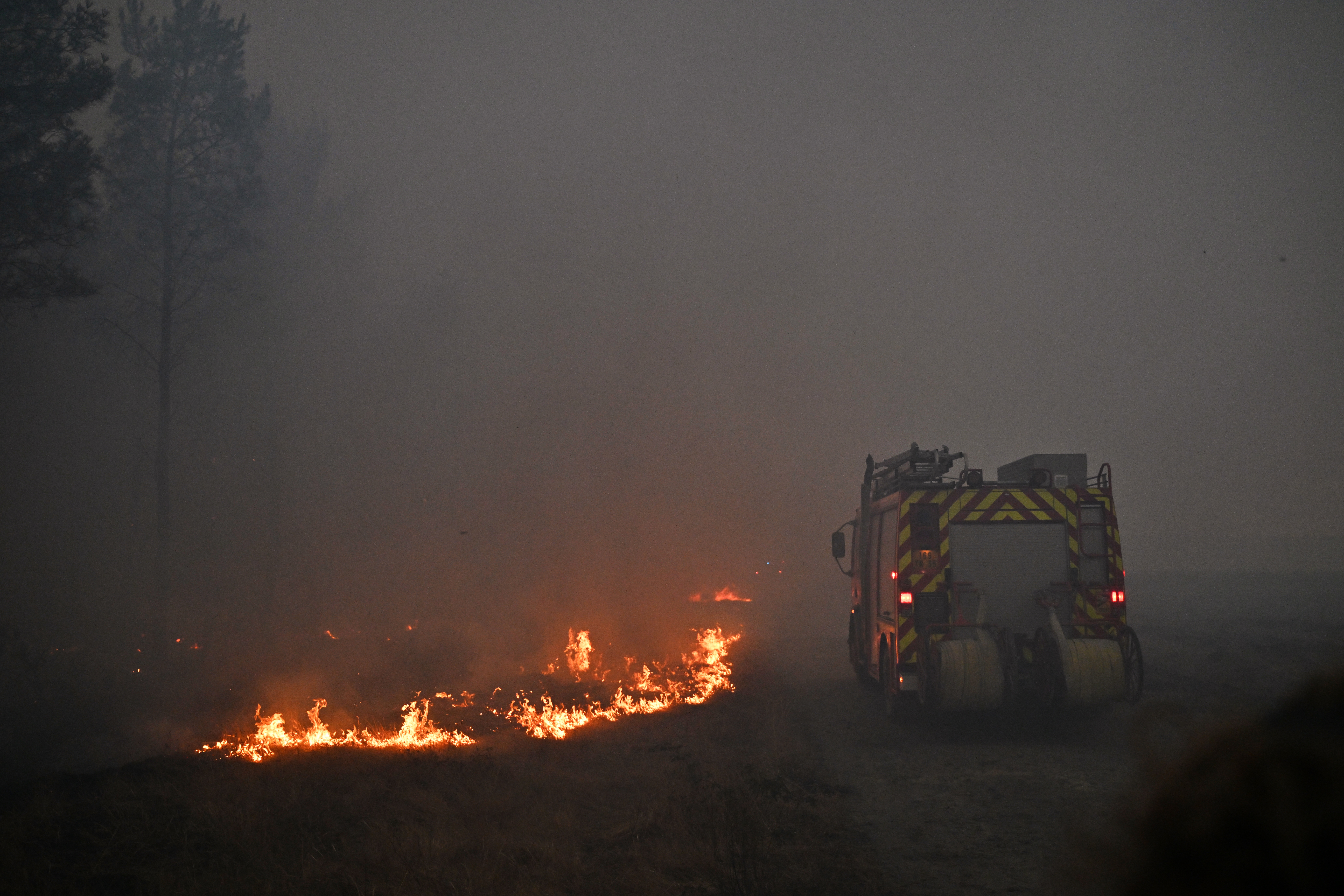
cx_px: 672
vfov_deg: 39.4
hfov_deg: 56.5
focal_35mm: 34
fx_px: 1251
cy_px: 448
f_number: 2.8
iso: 2000
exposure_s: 1/1000
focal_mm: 33.5
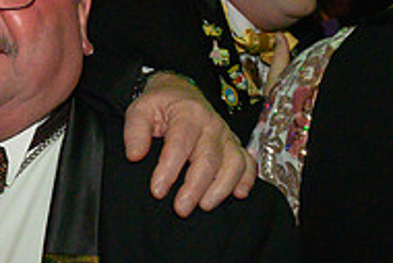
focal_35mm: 126
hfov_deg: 15.7
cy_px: 129
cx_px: -77
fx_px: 1377
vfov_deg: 10.9
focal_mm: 23
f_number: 5
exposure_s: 1/160
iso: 640
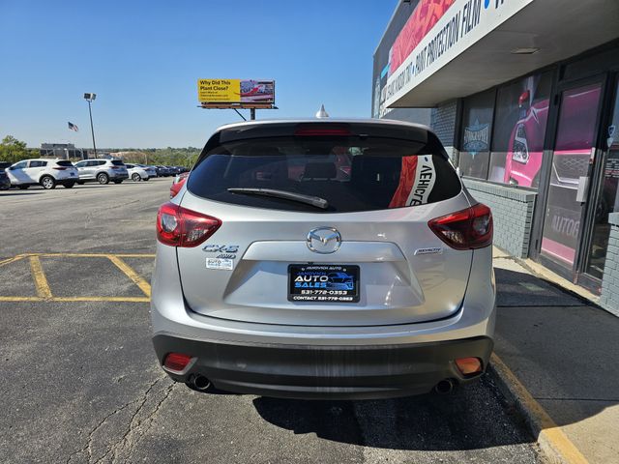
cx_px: 310
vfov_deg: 58.9
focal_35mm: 23
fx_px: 411
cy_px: 232
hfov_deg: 73.9
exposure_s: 1/944
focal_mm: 6.3
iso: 12
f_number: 1.7
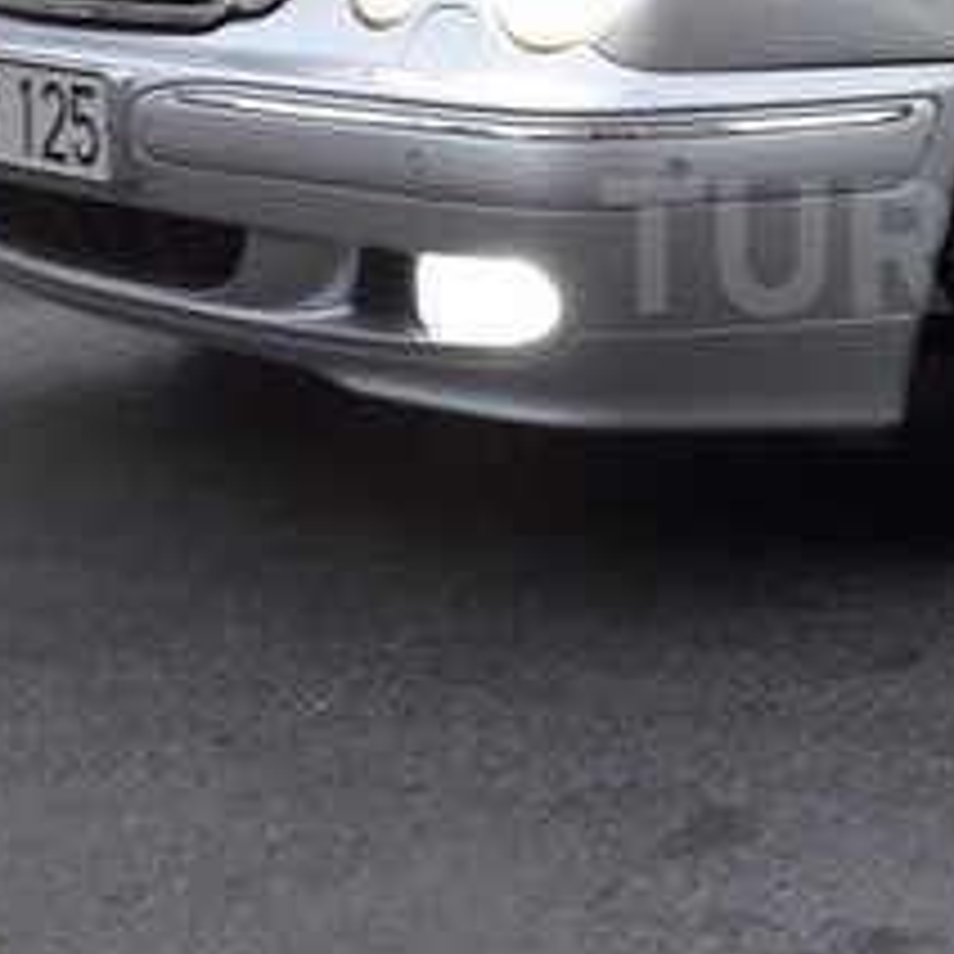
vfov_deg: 22.3
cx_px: 1062
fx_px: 2401
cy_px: 245
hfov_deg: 21.3
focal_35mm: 77
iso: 160
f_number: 1.9
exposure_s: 1/33
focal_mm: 3.7
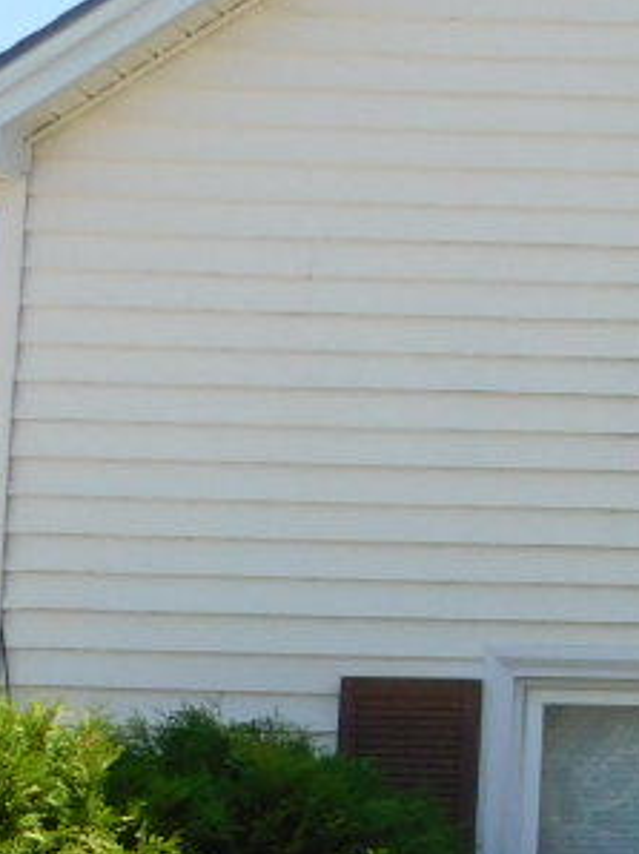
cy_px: 805
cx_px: 1711
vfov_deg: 11.3
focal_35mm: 174
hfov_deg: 7.7
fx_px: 4289
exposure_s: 1/640
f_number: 3.5
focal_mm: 6.3
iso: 125
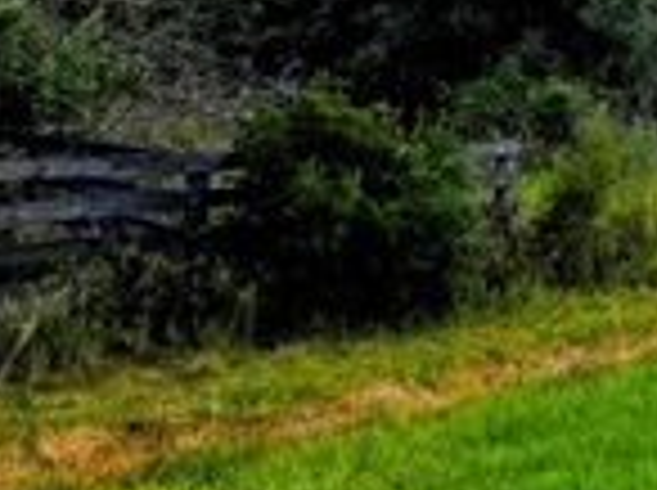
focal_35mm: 79
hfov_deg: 20.5
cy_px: 20
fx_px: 1497
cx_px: 1035
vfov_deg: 18.2
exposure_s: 1/180
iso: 50
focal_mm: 6.3
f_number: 1.7
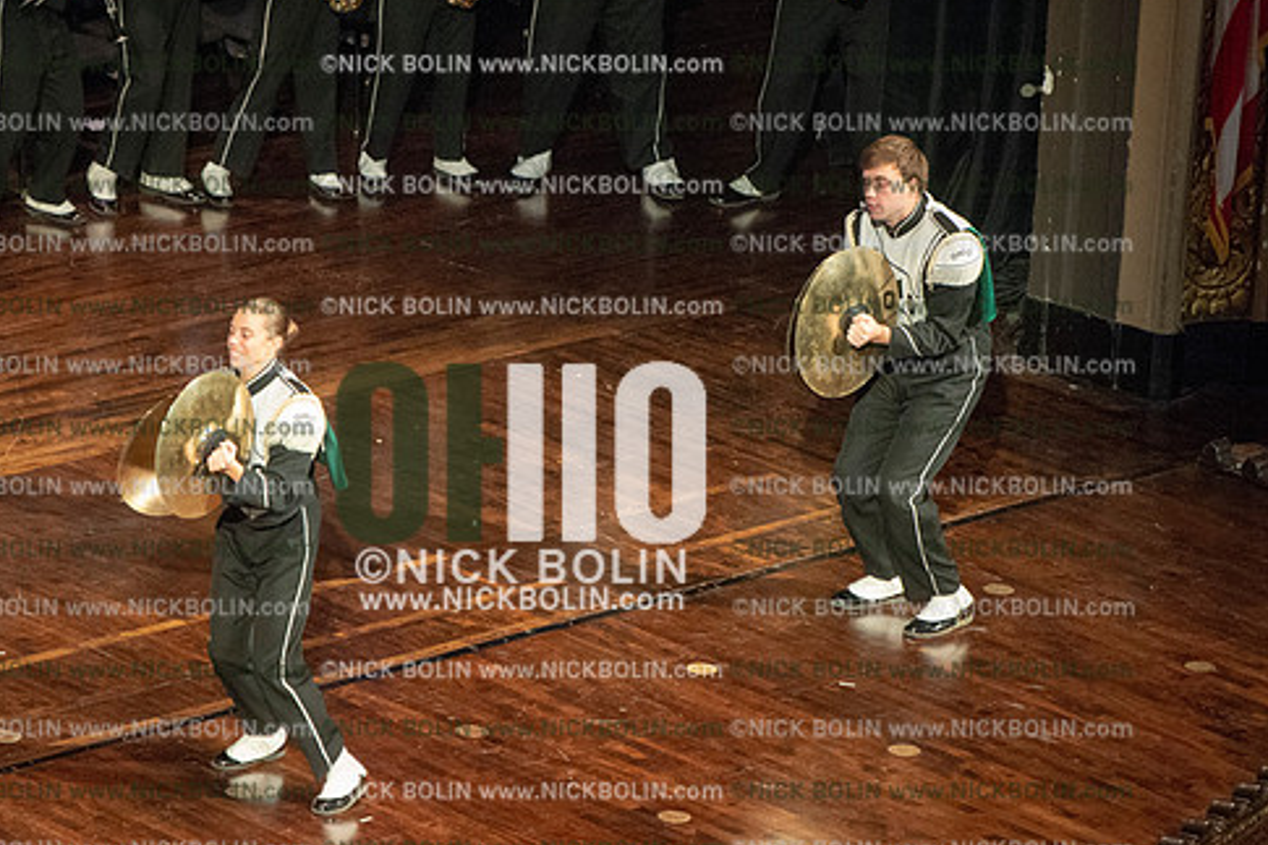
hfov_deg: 8.2
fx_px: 8837
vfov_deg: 5.5
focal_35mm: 251
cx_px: 520
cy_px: 487
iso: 8000
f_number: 5.6
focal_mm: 210
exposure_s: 1/200
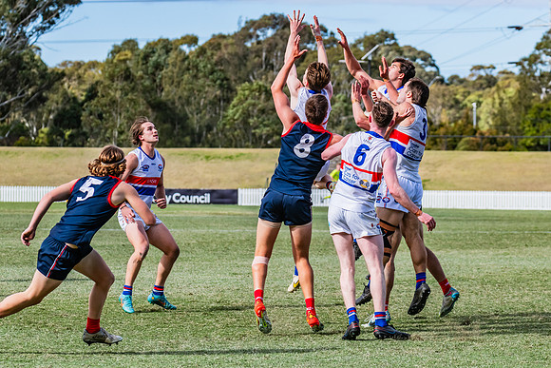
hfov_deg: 11.2
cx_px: 298
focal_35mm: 184
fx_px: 2818
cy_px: 192
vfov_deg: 7.5
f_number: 8
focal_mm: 170
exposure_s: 1/2000
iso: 800
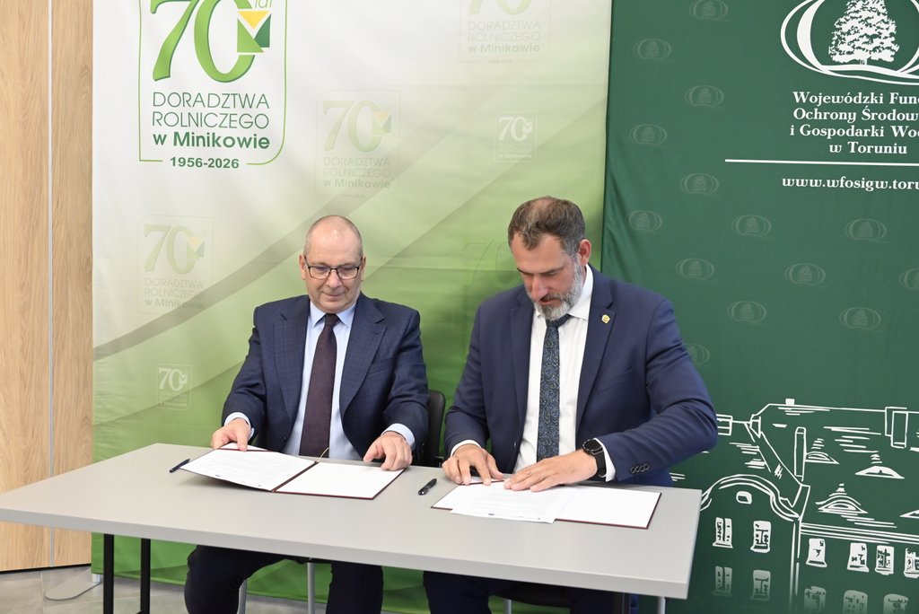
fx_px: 1047
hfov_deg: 47.4
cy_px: 307
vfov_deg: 32.7
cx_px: 460
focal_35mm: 41
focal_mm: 41
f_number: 5
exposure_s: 1/100
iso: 3200
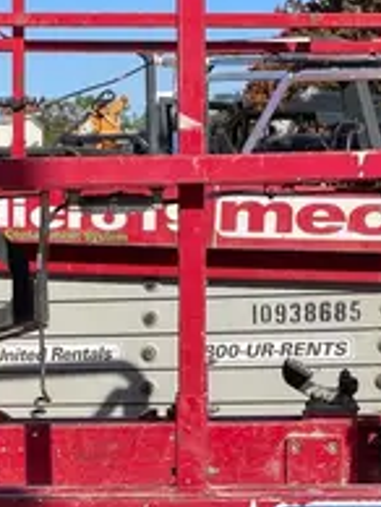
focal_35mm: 98
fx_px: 1435
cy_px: 506
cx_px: 73
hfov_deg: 15.0
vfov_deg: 19.4
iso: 32
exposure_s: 1/5051
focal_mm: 4.2
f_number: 1.6
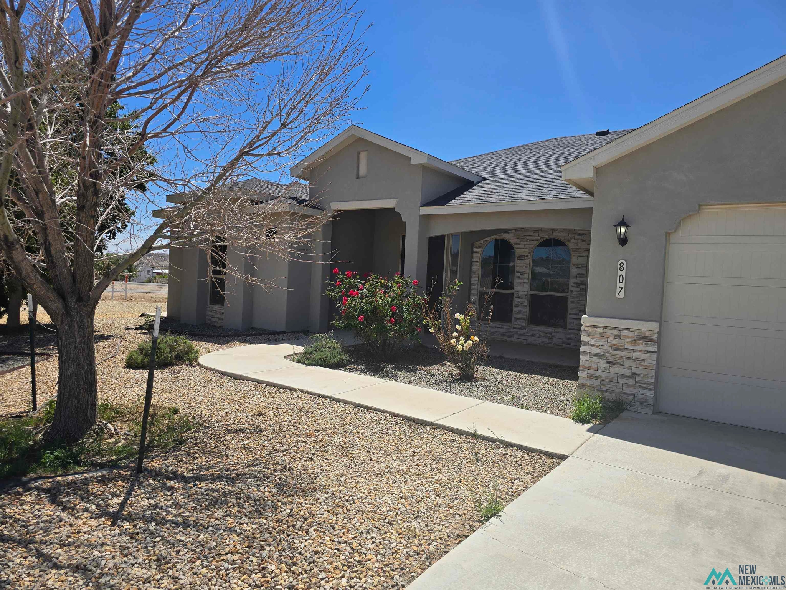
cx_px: 393
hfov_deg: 73.9
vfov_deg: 58.9
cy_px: 295
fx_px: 522
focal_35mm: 23
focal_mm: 6.3
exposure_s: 1/1173
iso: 12
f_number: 1.7
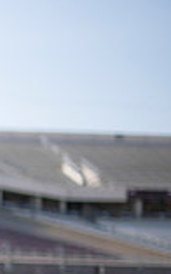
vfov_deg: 11.1
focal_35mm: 188
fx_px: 1403
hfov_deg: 6.5
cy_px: 266
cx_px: -298
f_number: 1.4
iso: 64
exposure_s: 1/2500
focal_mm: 50
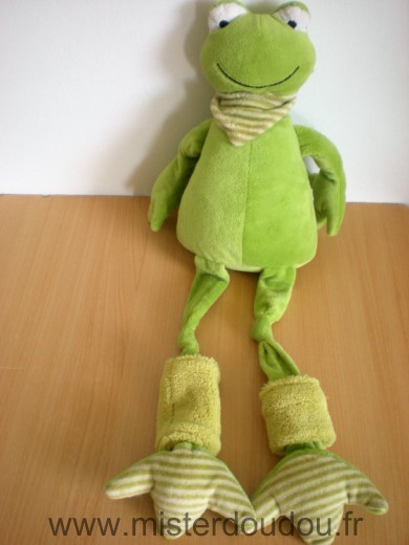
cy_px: 272
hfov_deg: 37.7
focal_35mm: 38
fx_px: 599
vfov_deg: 49.0
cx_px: 204
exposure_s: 1/59.8
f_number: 3.1
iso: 180
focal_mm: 6.3
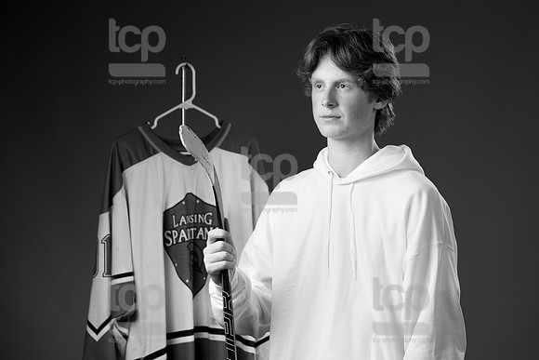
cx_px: 307
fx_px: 2047
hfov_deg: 15.0
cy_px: 158
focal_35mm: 137
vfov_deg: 10.0
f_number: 5.6
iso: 160
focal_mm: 120
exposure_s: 1/250
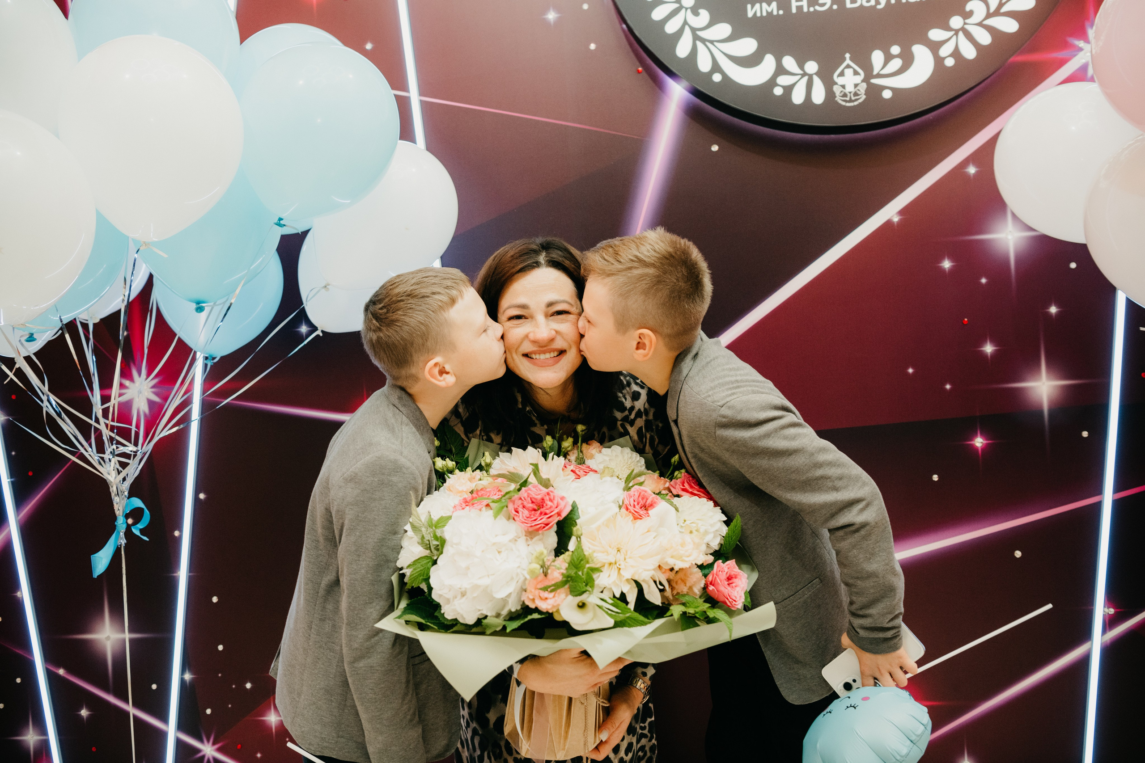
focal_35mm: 30
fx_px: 954
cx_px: 572
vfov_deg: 43.6
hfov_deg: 61.9
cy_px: 382
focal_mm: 30
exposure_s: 1/160
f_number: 4
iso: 640
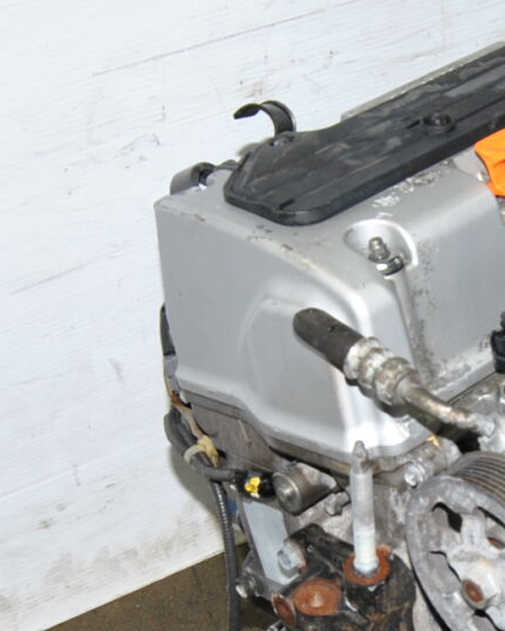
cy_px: 465
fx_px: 1549
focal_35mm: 83
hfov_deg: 18.3
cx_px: 440
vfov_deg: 22.8
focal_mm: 20
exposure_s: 1/100
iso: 400
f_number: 10
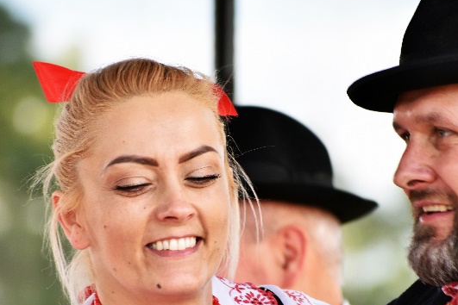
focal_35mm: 588
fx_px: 7480
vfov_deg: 2.3
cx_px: 229
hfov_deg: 3.5
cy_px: 235
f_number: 6.3
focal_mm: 260
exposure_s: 1/50
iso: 140
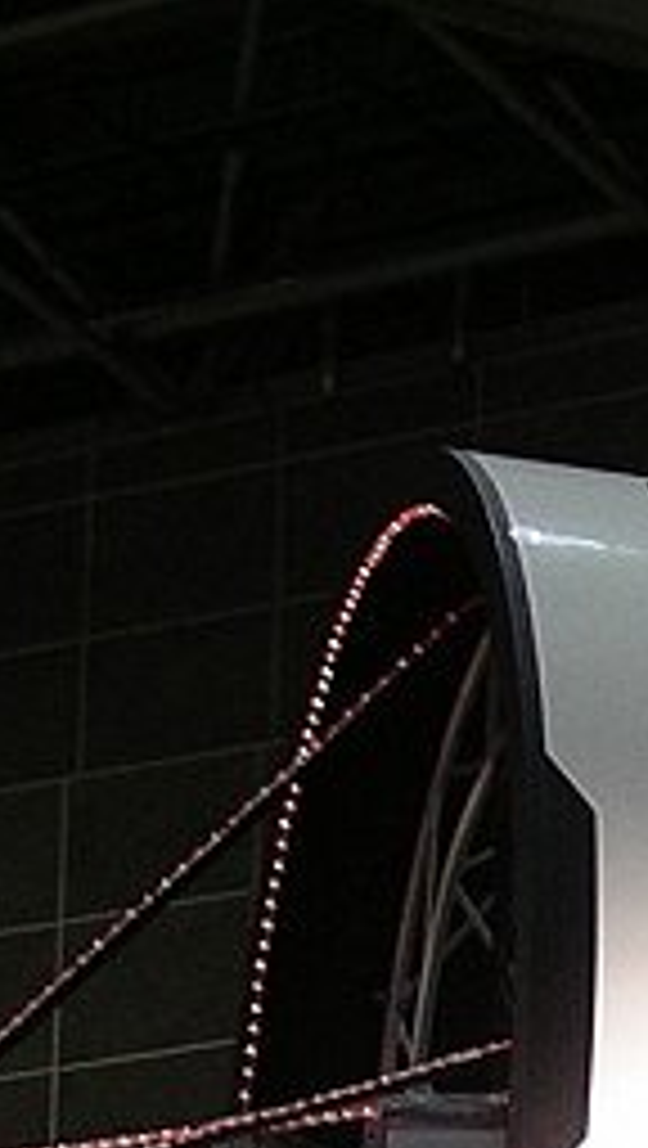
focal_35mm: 202
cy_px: 1940
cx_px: 1962
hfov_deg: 5.6
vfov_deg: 10.2
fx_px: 6152
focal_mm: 7.8
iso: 64
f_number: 2.8
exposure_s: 1/50
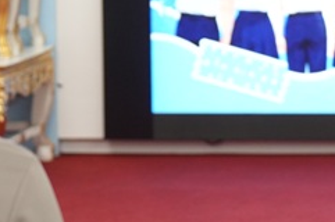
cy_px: 72
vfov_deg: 4.7
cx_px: 638
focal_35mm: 291
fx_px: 2704
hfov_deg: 6.9
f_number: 3.5
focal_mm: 70
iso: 1600
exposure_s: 1/160
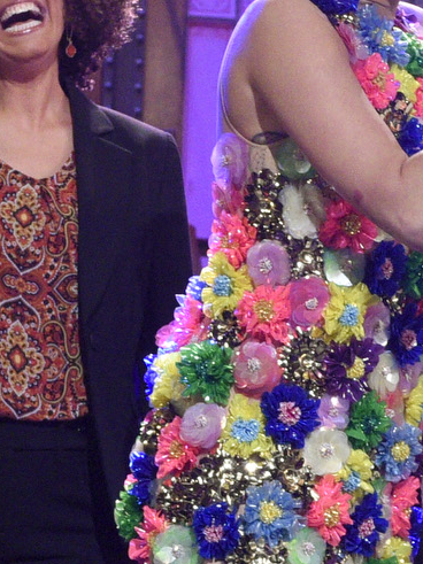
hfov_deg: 6.3
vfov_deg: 8.4
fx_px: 3831
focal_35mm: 235
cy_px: 276
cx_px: 498
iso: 3200
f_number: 4
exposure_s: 1/125
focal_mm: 40
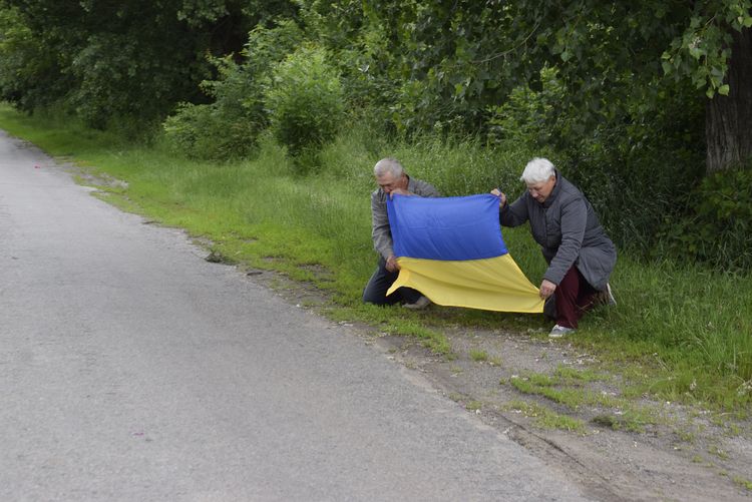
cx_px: 376
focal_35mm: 78
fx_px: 1630
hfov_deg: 26.0
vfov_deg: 17.5
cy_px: 251
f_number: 8
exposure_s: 1/250
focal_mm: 52
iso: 400
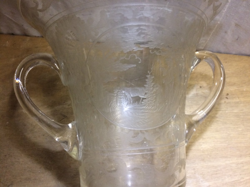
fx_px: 209
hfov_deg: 61.7
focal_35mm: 29
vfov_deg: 48.2
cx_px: 125
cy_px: 94
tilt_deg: -68.1
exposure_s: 1/33
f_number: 2.2
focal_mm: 4.15
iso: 320
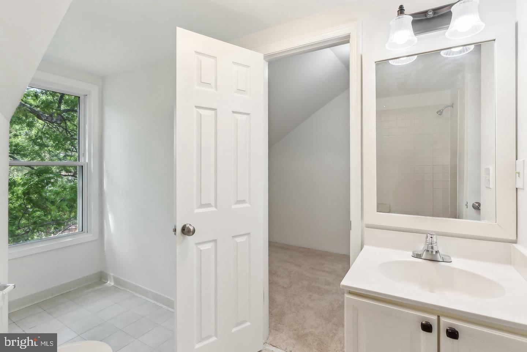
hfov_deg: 96.7
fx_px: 234
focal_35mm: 16
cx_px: 264
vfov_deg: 73.8
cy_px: 176
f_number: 8
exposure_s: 1/60
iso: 1000
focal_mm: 16
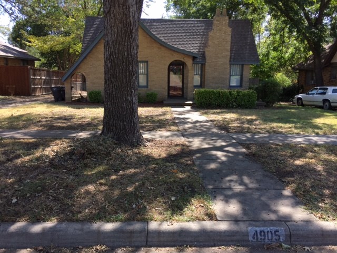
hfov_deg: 61.7
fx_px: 282
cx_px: 168
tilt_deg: -9.4
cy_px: 126
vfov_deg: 48.2
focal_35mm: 29
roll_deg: -1.5
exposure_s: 1/425
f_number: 2.2
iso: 32
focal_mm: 4.15
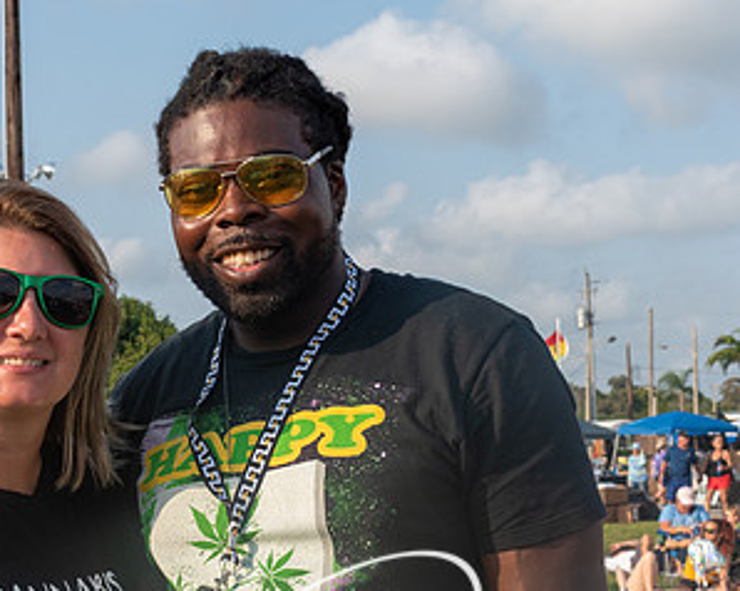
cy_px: 456
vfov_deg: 20.5
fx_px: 1620
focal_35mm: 74
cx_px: 129
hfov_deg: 25.2
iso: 200
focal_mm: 27
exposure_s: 1/320
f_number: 9
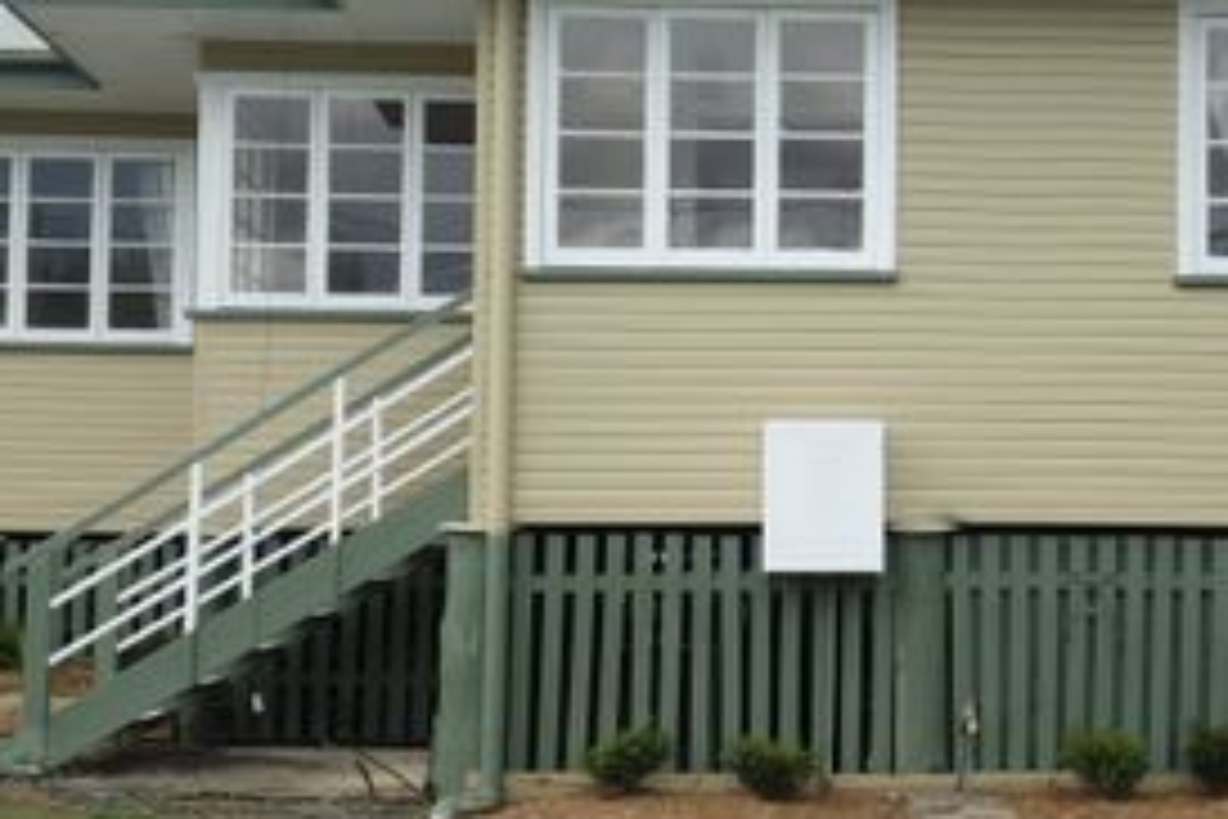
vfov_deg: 21.9
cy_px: 484
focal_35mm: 62
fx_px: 2115
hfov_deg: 32.1
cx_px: 819
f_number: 5.6
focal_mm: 13.25
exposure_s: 1/250
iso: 125
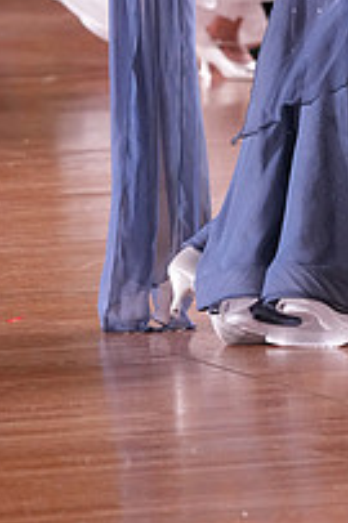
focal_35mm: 477
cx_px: 458
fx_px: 6928
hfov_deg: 2.9
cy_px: -103
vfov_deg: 4.3
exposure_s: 1/200
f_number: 5
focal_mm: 167
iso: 4000
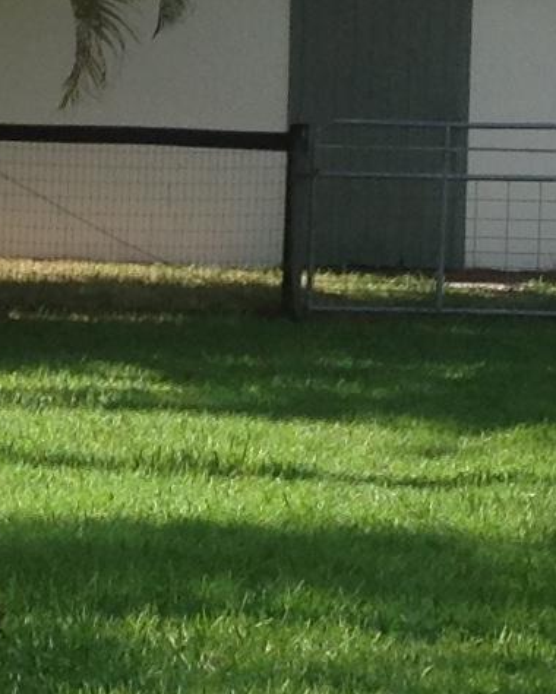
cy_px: 241
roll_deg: -0.8
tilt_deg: -3.4
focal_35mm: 186
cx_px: 117
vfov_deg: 10.4
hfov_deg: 8.3
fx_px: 3826
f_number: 2.4
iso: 50
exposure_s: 1/756
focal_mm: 4.28
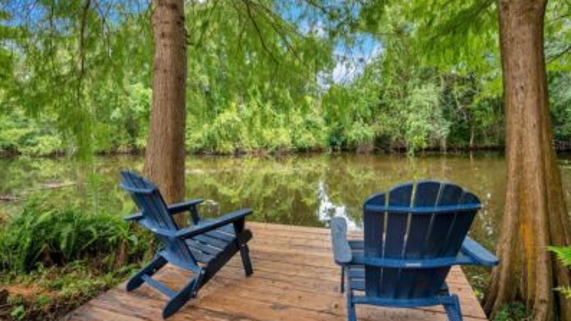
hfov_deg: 92.6
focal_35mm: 18
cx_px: 303
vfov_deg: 60.8
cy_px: 144
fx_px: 272
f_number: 4
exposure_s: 1/160
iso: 320
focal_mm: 16
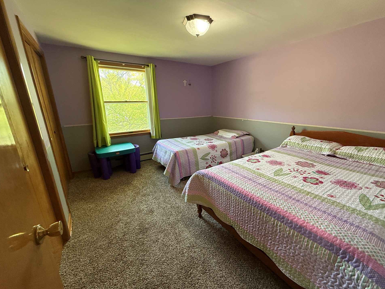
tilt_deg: -15.2
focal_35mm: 15
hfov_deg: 98.0
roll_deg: +0.8
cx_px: 204
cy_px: 147
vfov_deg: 81.8
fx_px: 167
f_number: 2.2
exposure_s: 1/74
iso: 320
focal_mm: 2.22
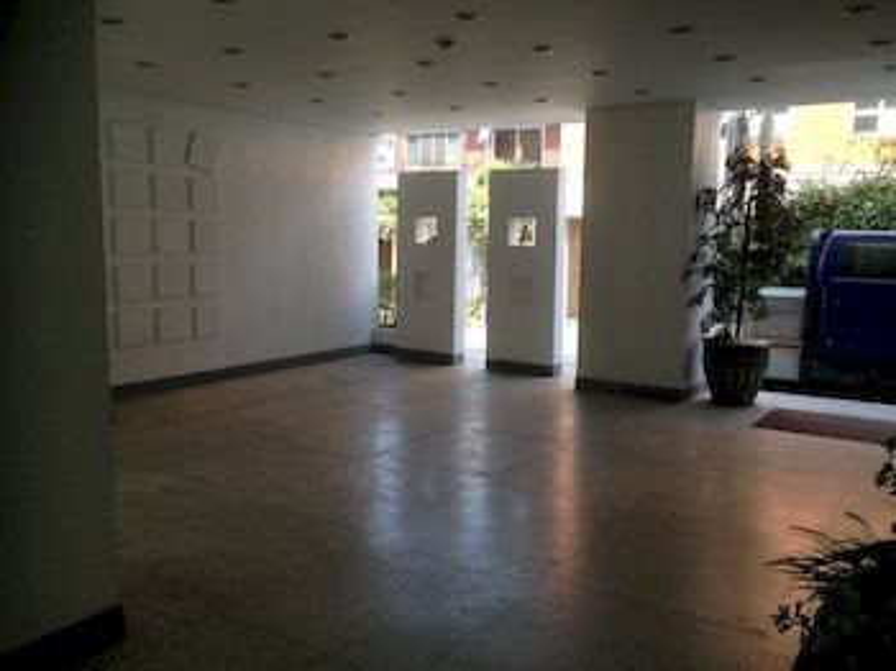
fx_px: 854
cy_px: 336
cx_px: 448
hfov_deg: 55.4
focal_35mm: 33
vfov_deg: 42.9
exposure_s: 1/156
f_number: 2.4
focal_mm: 4.12
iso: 50
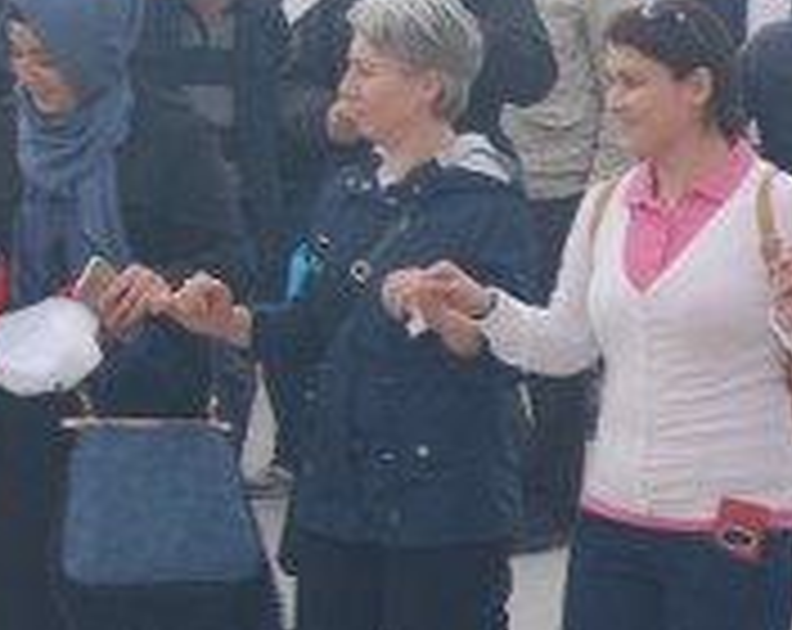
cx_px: 1017
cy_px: 428
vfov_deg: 9.2
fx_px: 3906
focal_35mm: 167
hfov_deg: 11.3
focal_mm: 26
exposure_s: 1/125
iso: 100
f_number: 5.6
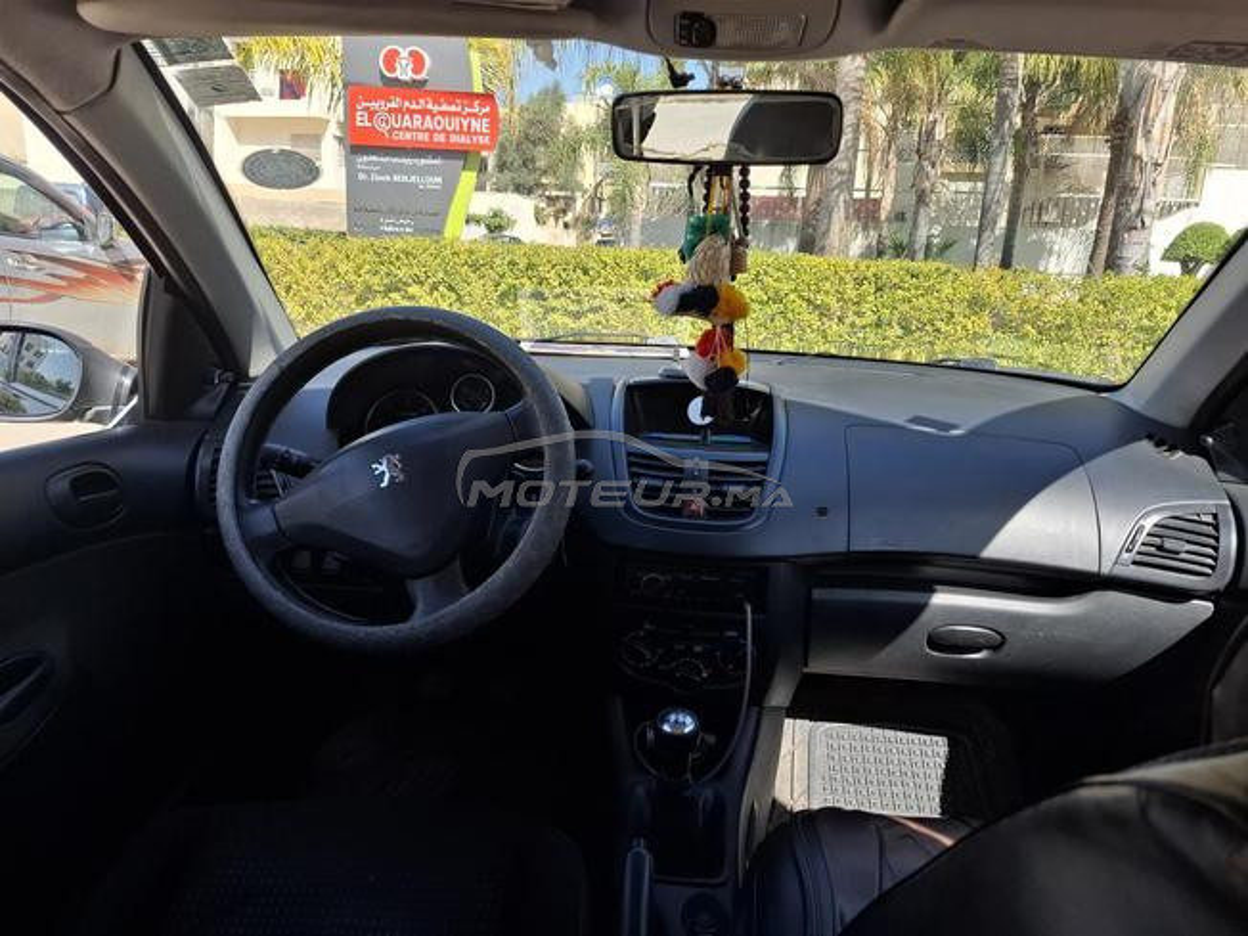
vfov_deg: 58.9
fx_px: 829
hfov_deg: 73.9
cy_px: 468
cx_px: 624
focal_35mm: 23
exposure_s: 1/418
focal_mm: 5.54
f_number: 1.8
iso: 50
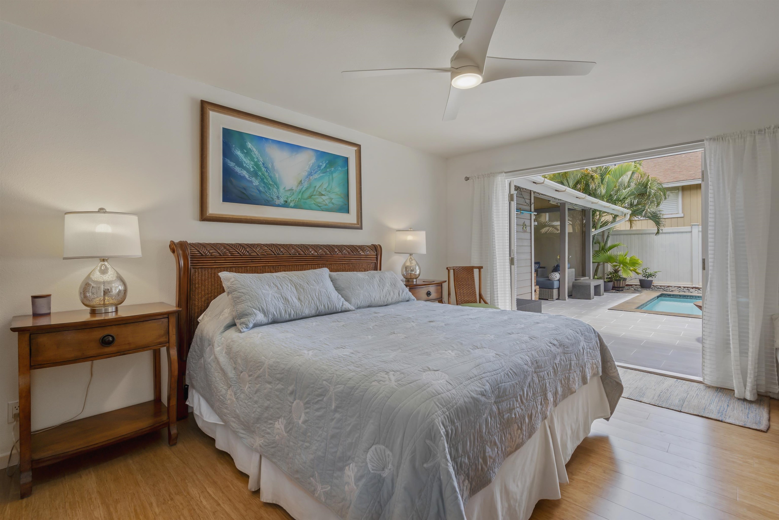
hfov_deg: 96.7
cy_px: 260
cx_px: 390
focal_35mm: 16
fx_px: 346
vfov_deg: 73.7
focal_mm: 16
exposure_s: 1/6
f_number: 8
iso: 100
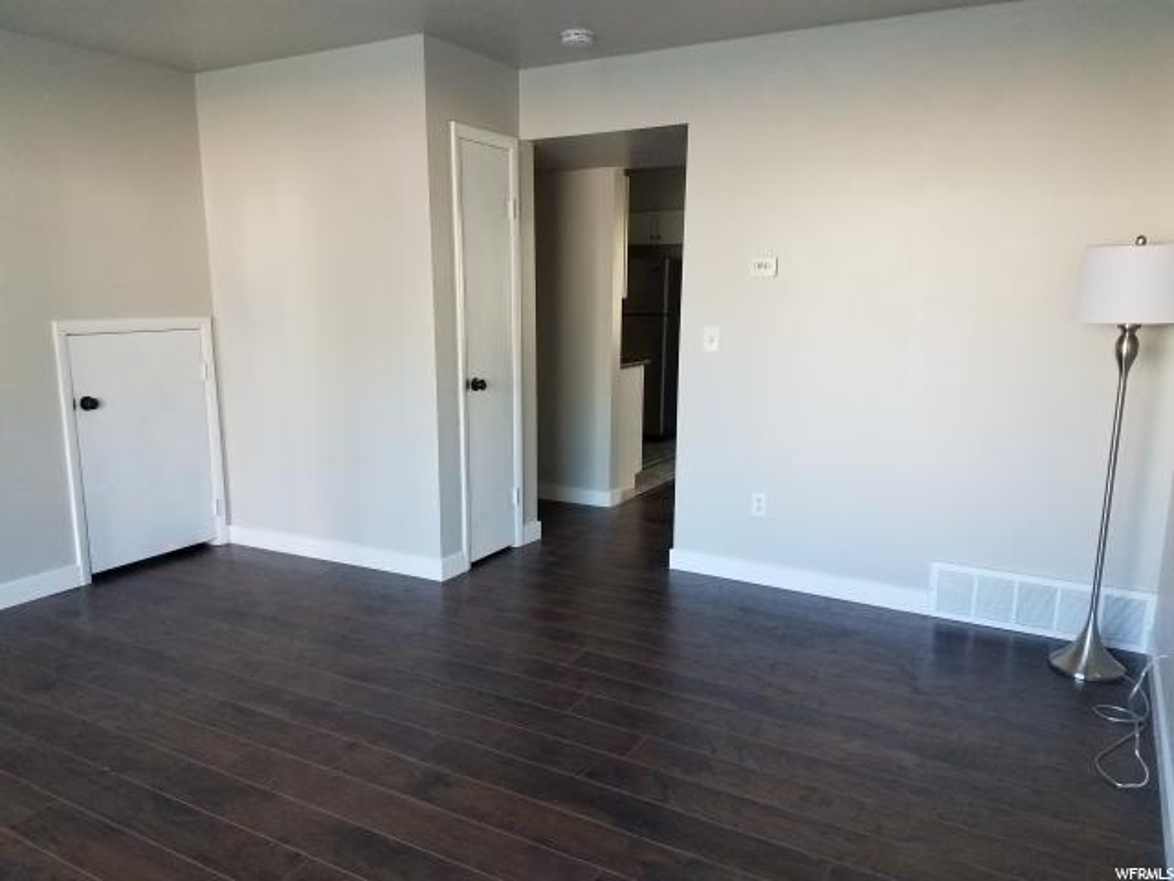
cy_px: 440
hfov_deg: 67.3
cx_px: 587
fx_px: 882
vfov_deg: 53.1
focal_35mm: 26
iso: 200
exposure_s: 1/60
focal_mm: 4.2
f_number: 1.7
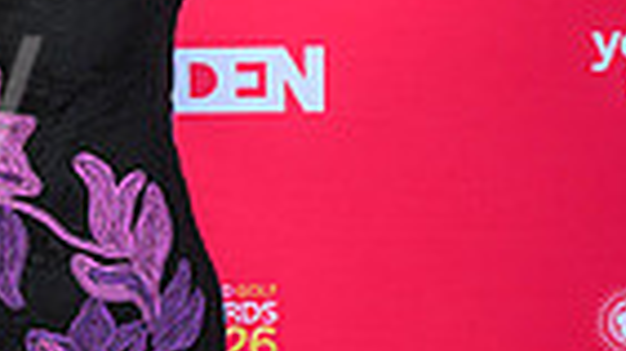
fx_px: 3151
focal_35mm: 190
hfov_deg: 10.6
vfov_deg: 6.3
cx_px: -524
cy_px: -136
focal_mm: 44
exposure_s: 1/100
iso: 250
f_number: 5.6
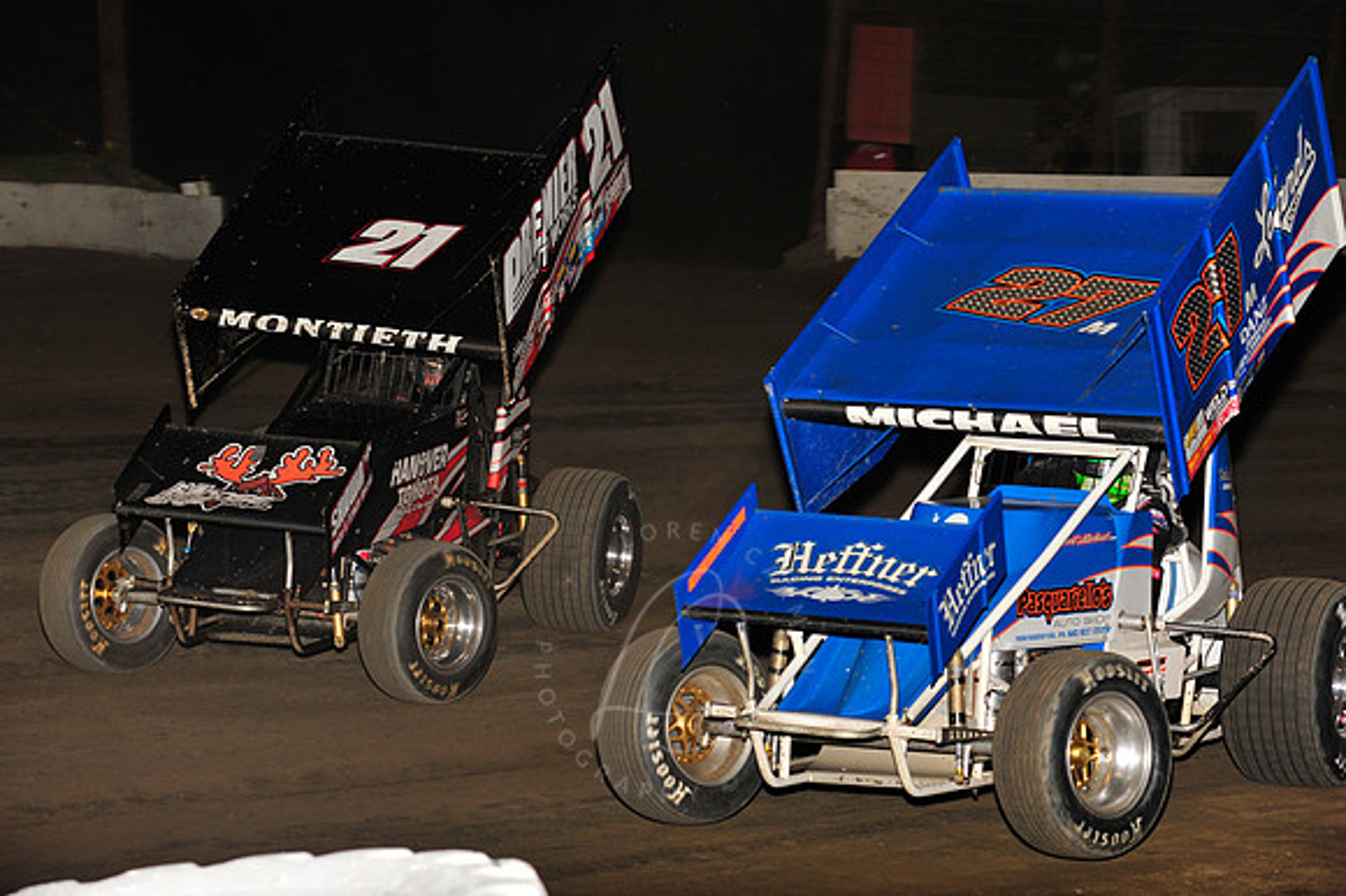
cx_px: 673
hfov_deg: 19.5
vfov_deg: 13.0
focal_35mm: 105
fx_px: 3923
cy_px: 448
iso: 800
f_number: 6.3
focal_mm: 105
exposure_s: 1/320
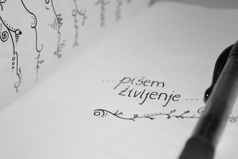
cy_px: 80
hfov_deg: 24.6
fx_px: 545
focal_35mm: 82
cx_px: 119
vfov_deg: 16.6
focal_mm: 55
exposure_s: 1/125
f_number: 5.6
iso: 500
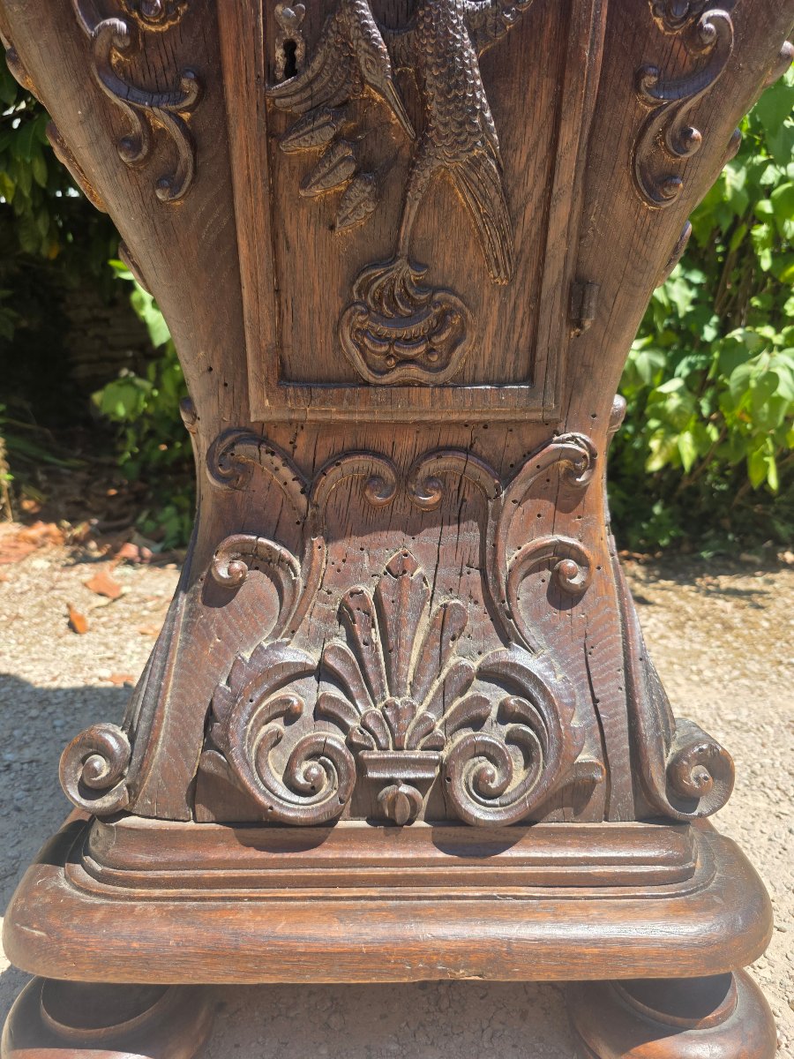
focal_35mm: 23
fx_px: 703
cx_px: 397
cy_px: 530
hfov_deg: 58.9
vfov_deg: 73.9
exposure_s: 1/2163
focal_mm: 6.3
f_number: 1.7
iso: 80
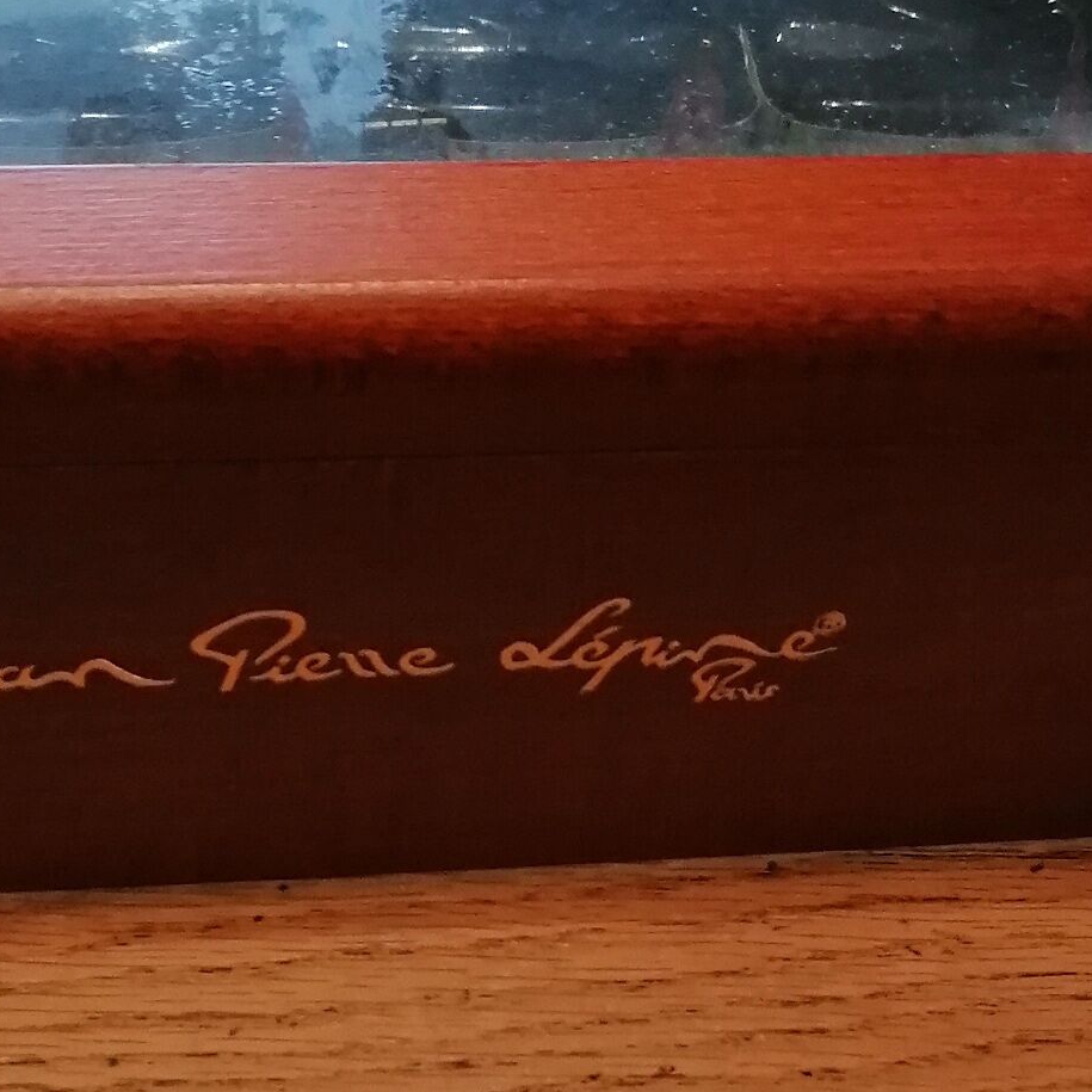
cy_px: 969
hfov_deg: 21.1
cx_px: 418
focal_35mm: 82
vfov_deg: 20.7
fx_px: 2927
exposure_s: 1/33.3
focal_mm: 3.96
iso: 160
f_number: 1.8
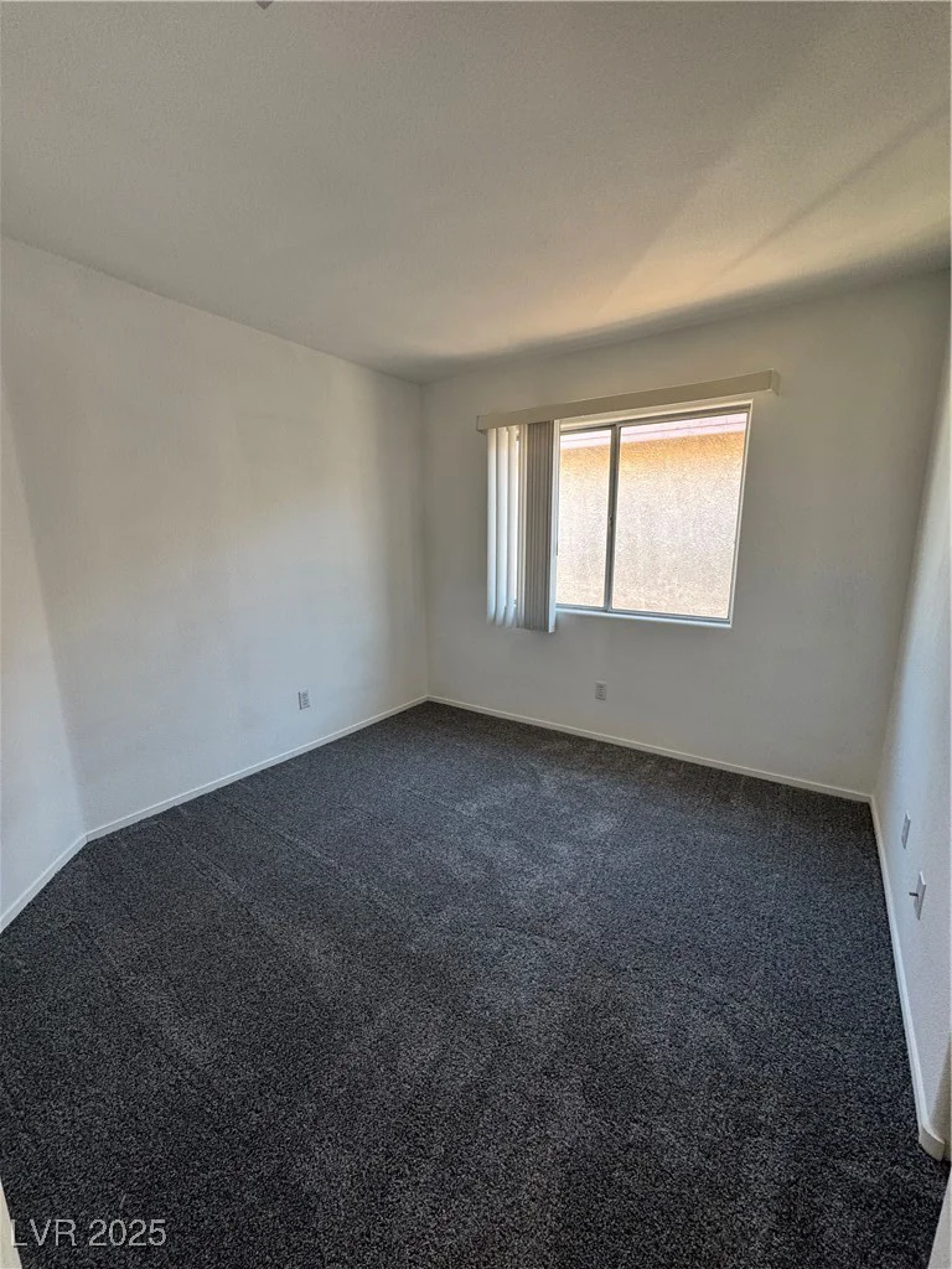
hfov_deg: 85.7
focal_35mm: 14
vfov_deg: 102.1
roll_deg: -0.7
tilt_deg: -11.2
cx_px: 476
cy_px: 634
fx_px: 513
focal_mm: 2.22
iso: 125
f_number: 2.2
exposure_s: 1/120
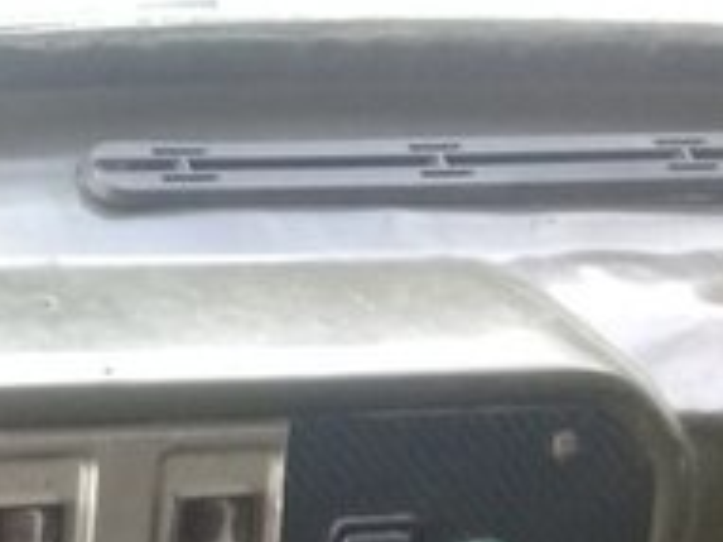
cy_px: 646
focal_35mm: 107
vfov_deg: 13.4
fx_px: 2233
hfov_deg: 16.5
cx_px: -401
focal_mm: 3.3
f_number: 2.2
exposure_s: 1/50
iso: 64
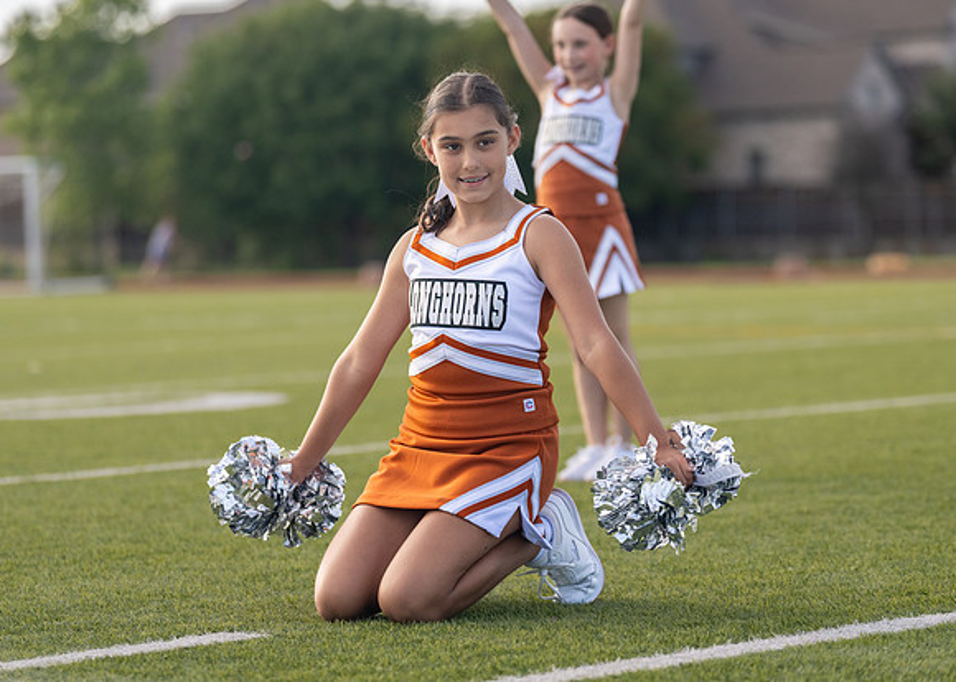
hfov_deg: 13.3
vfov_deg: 9.5
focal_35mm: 150
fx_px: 4085
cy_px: 319
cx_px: 482
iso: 400
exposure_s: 1/3200
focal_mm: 111
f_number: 2.8
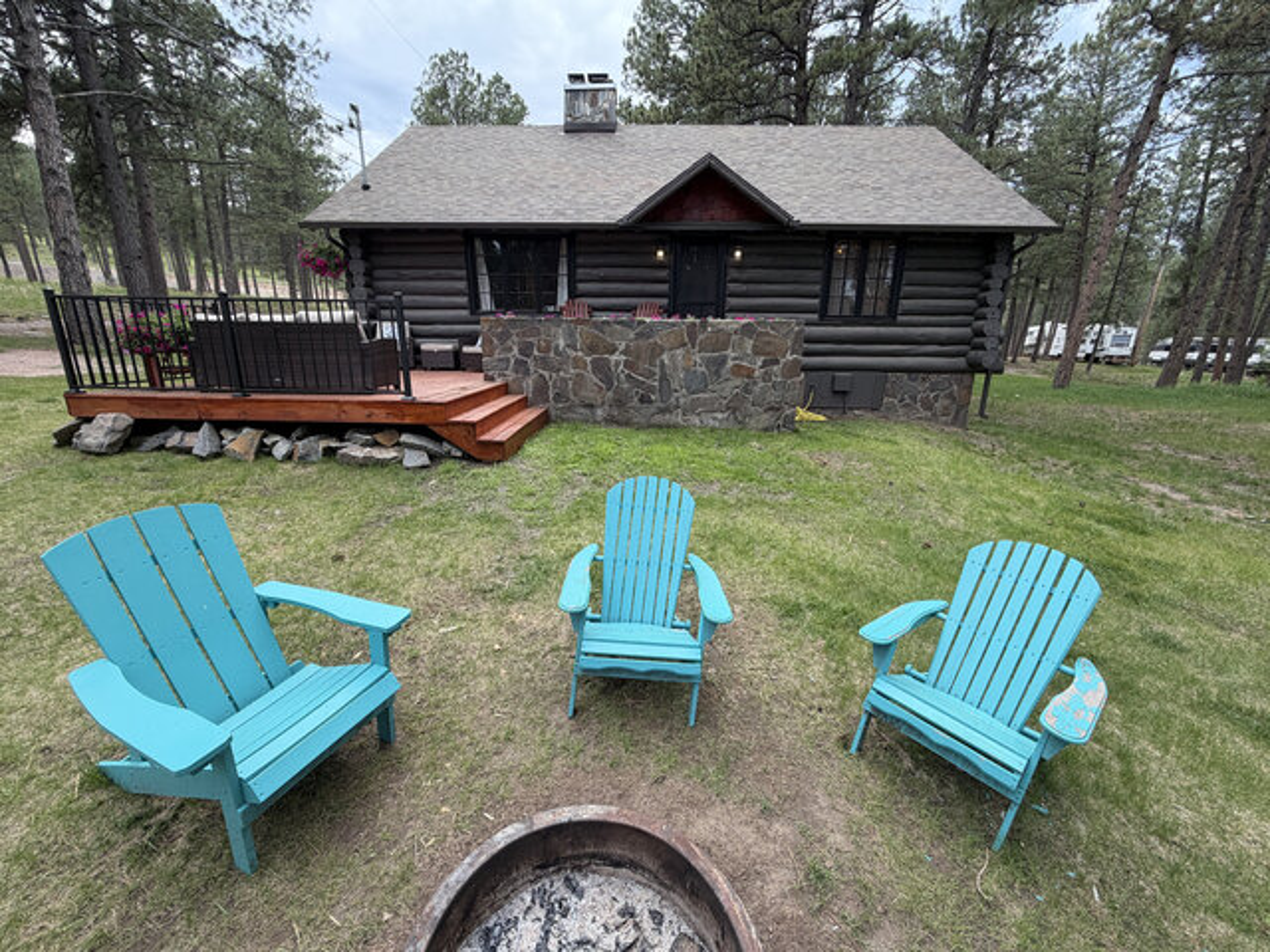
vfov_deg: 85.7
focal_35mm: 14
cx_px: 635
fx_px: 514
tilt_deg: -14.8
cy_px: 476
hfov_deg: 102.1
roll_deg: -0.8
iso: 40
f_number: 2.2
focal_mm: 2.22
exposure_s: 1/188
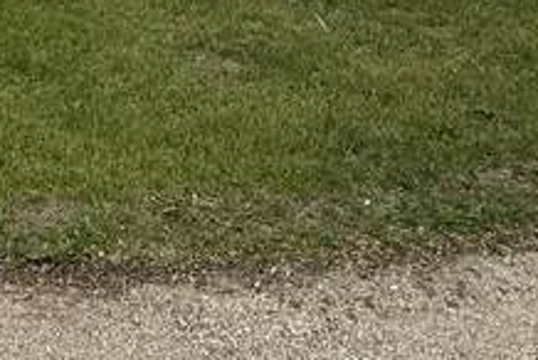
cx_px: -94
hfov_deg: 27.8
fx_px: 958
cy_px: -345
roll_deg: +2.5
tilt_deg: +1.1
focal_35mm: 64
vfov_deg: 16.6
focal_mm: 2.22
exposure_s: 1/1497
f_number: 2.2
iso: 50
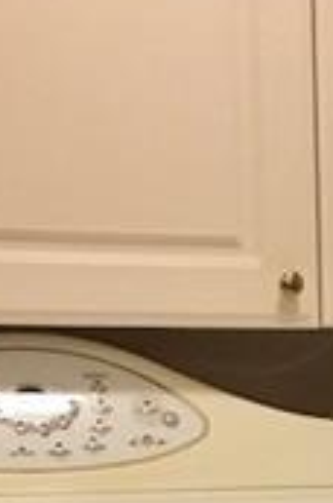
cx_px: 540
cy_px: 757
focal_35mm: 135
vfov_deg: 14.2
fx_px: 1881
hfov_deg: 9.7
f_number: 2.2
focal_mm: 4.15
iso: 200
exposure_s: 1/24
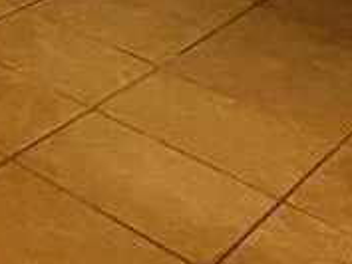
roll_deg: -1.7
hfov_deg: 16.1
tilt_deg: +1.0
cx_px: -440
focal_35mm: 75
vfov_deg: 13.1
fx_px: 763
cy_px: -419
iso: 200
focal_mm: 1.57
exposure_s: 1/60
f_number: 1.8
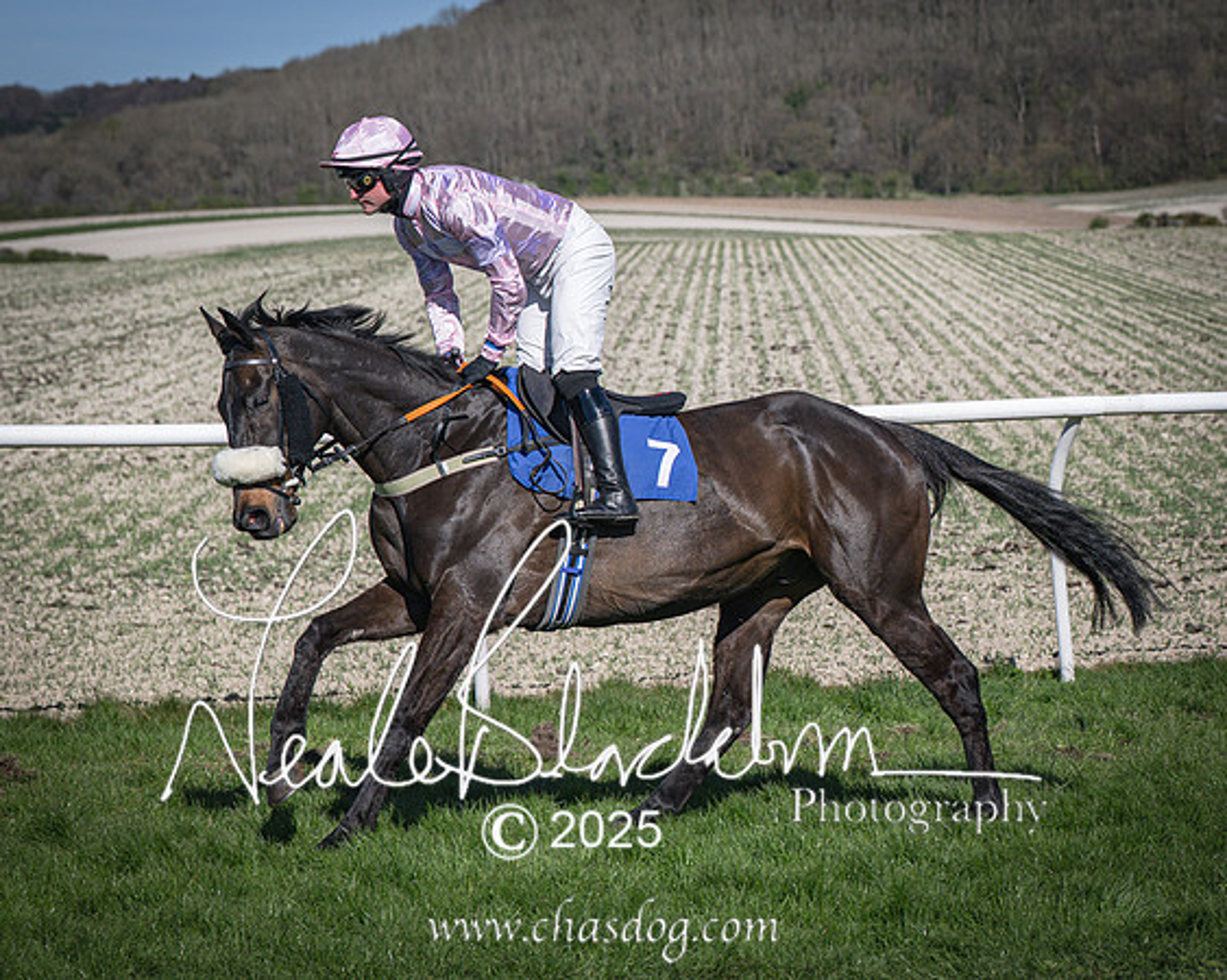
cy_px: 482
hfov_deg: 14.5
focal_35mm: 133
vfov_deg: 11.6
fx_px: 4838
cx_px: 668
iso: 200
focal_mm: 70
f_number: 4
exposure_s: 1/3200
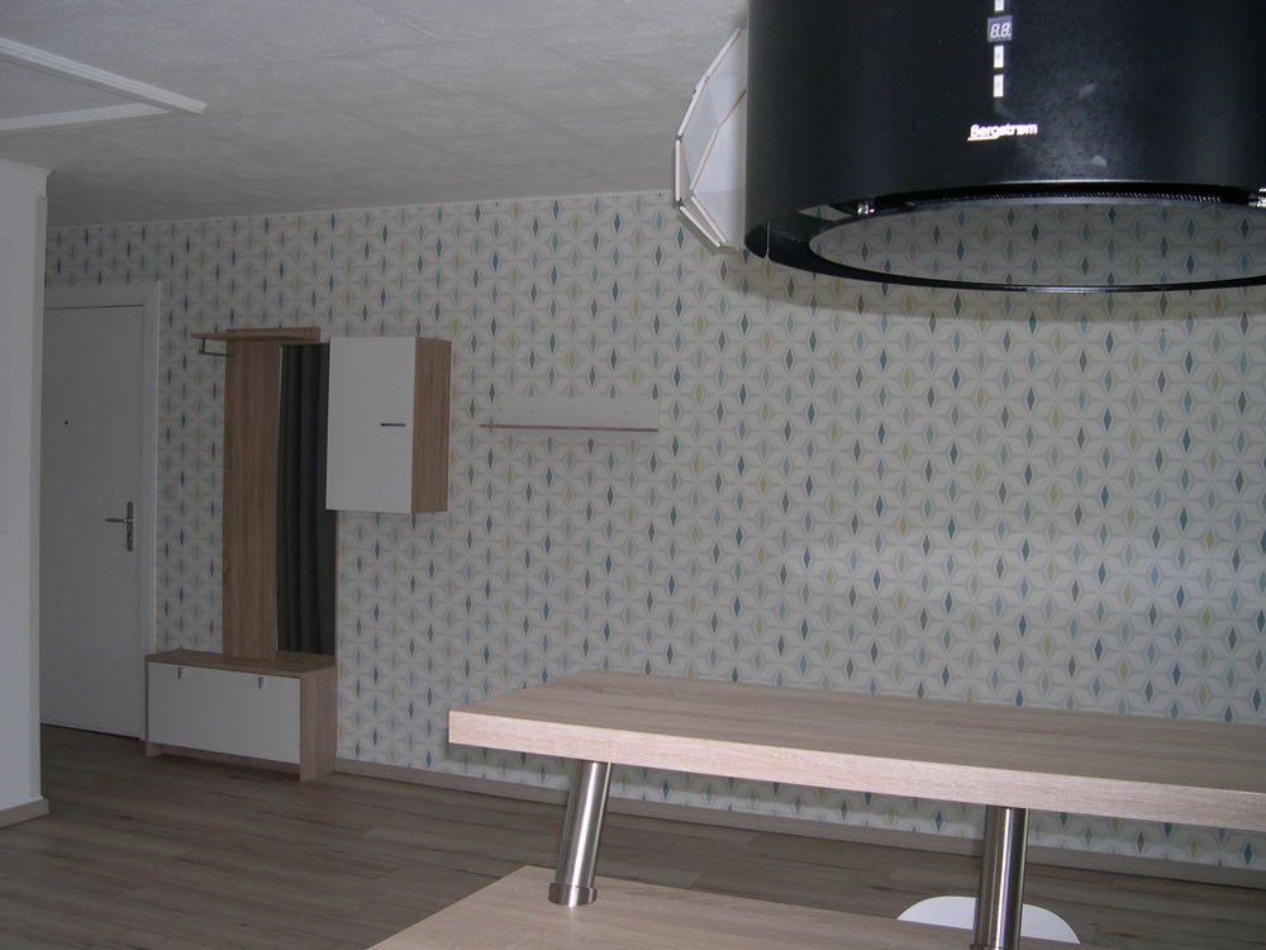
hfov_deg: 49.0
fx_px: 1390
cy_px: 475
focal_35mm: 38
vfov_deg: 37.7
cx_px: 633
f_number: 2.8
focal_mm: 8
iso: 100
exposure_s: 1/60
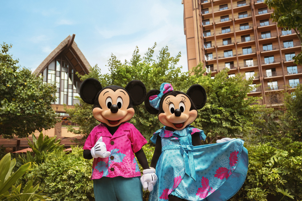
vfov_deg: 39.4
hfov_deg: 56.5
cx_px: 151
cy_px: 100
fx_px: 281
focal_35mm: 34
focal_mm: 33.5
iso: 400
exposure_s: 1/800
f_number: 4
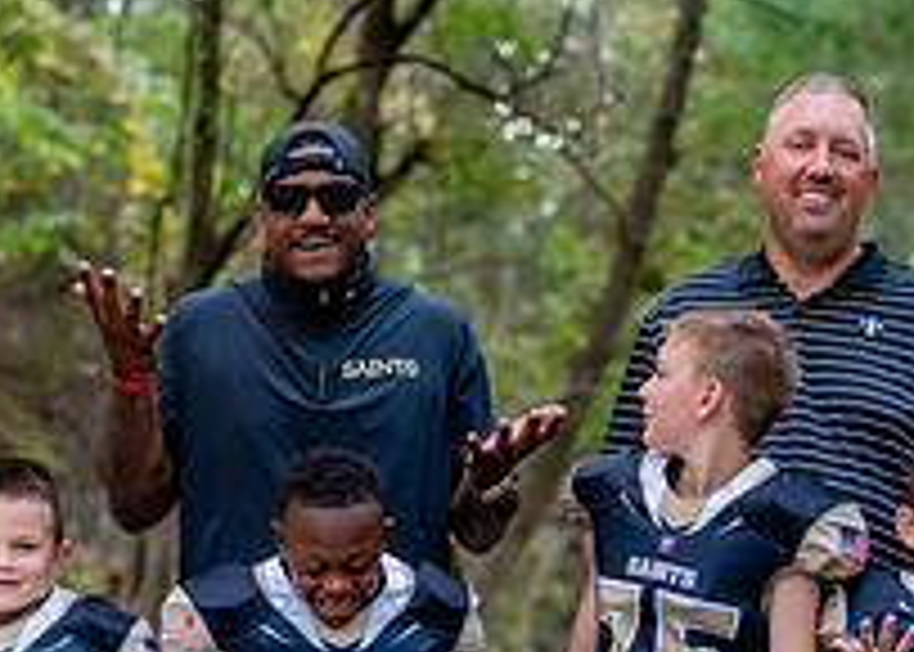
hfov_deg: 12.4
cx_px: 668
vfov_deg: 8.9
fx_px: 4179
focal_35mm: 161
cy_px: 661
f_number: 2
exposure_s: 1/500
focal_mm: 50
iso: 1600
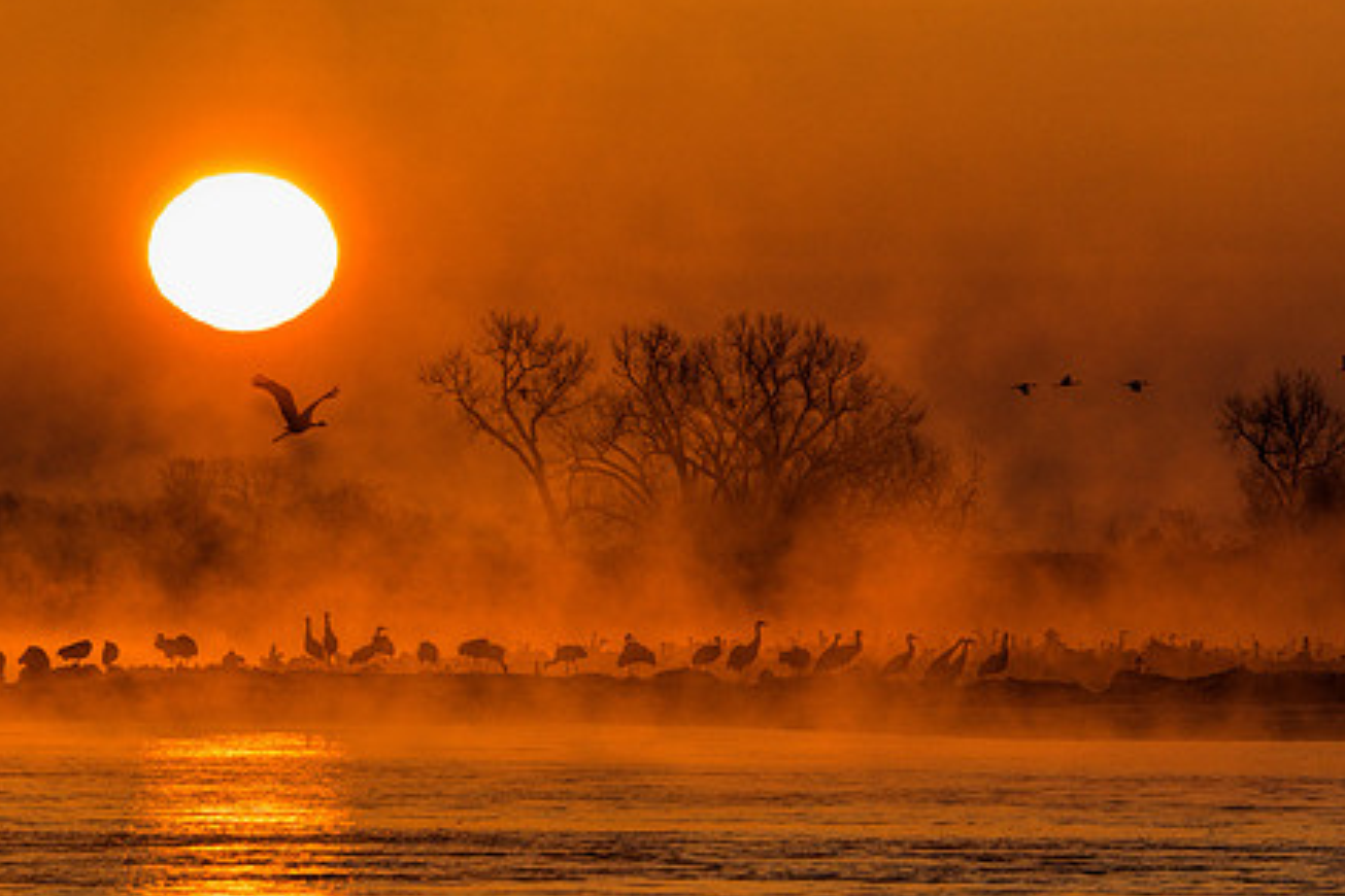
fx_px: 19912
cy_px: 533
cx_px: 572
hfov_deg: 3.9
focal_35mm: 533
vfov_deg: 2.6
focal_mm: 400
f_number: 11
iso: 250
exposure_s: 1/640
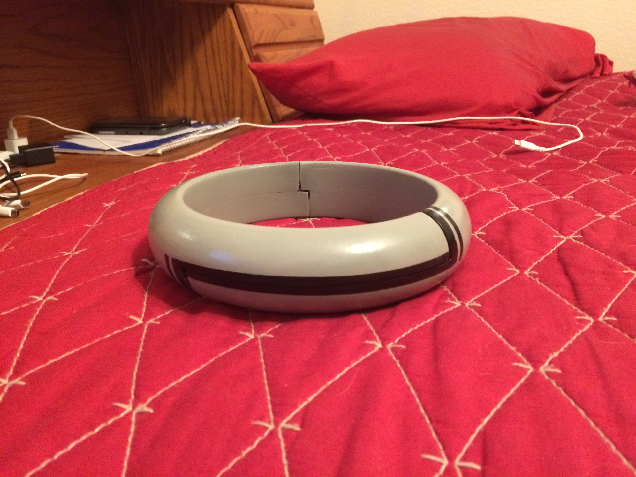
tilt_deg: -20.7
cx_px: 318
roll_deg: +3.5
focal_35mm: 29
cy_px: 238
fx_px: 533
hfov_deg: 61.7
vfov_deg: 48.2
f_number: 2.2
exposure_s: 1/15
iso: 400
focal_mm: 4.15
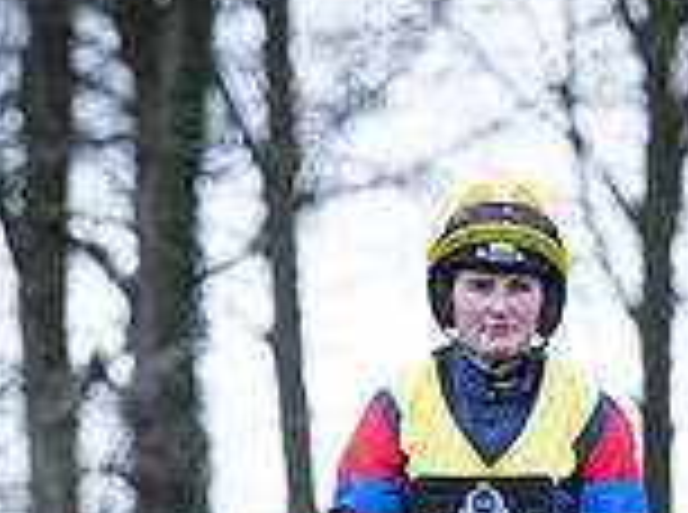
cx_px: 912
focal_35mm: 936
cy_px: 882
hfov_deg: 2.1
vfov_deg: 1.6
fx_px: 18560
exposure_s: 1/2000
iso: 800
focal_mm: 115
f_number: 2.8
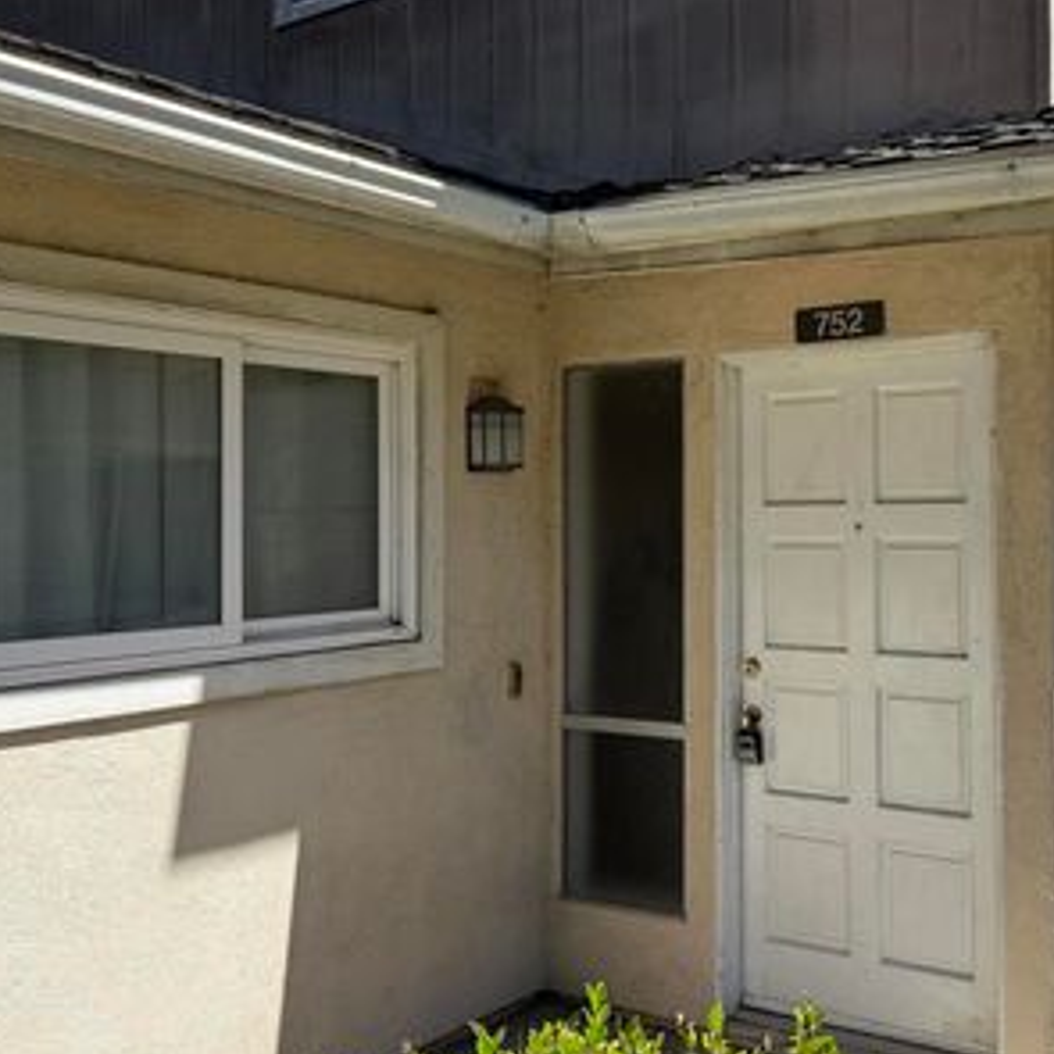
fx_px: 1240
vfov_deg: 46.0
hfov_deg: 44.2
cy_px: 484
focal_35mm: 36
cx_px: 815
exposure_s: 1/4405
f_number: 1.78
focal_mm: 6.76
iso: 80
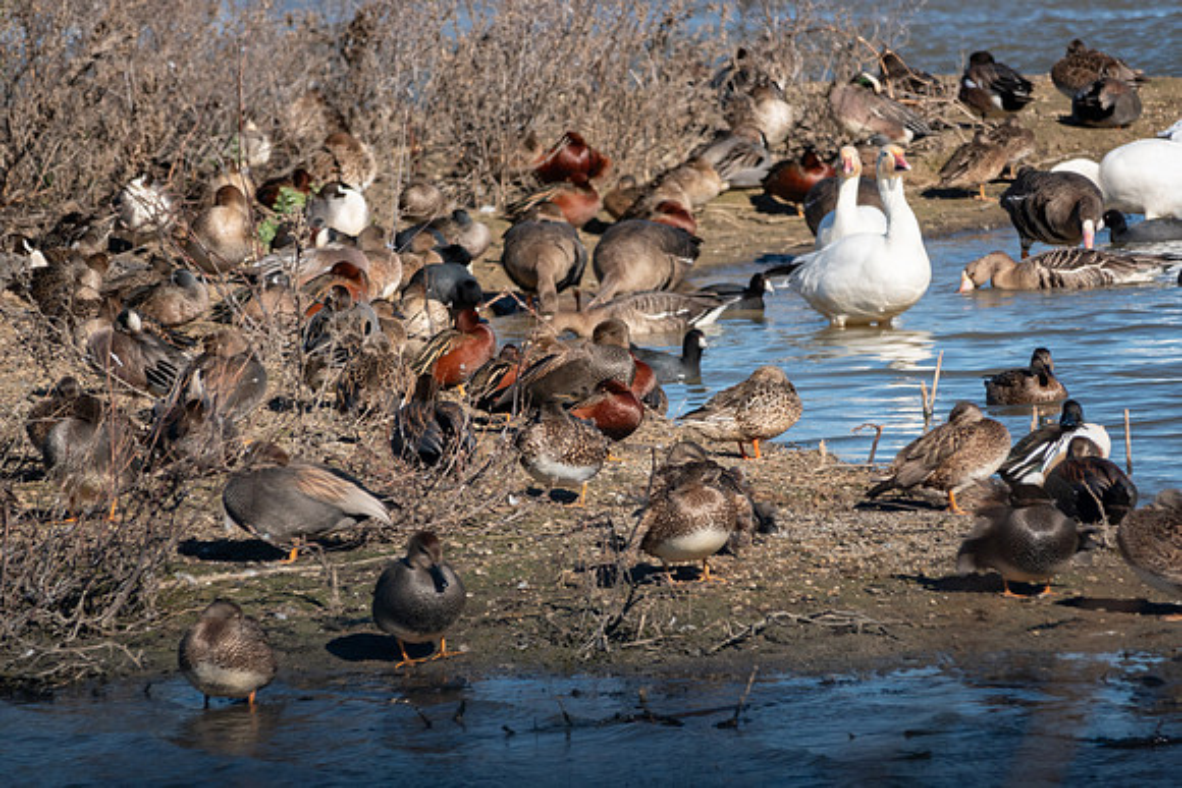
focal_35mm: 554
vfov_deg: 2.5
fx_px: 18193
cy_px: 394
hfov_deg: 3.7
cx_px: 591
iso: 125
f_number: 4.5
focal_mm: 203.2
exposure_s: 1/1250
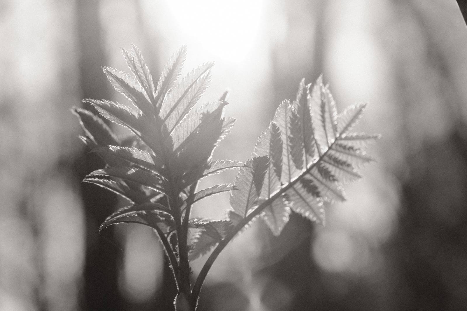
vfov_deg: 11.4
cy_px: 156
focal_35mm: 120
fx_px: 1557
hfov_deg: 17.1
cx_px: 234
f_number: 5.6
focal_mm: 80
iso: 640
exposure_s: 1/3000
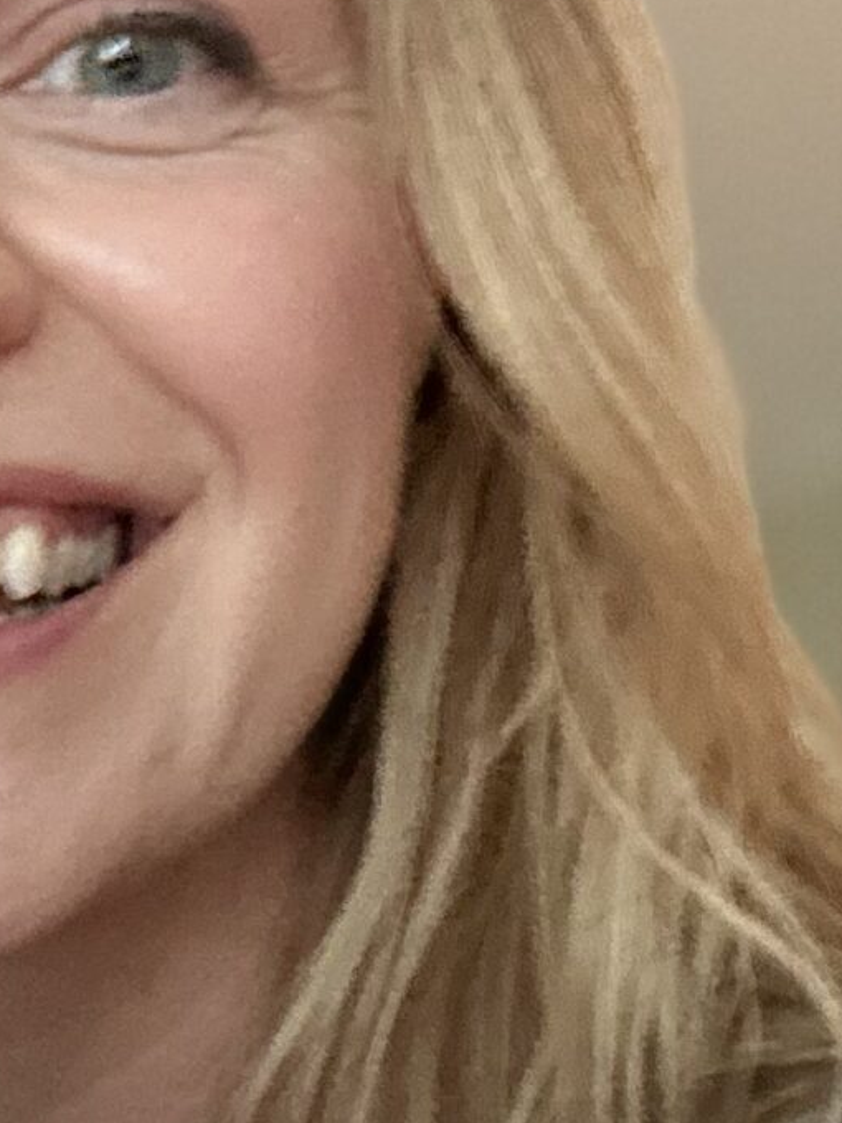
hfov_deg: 12.5
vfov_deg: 17.3
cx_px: -388
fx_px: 3665
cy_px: 794
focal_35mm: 113
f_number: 1.9
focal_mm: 2.69
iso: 400
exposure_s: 1/30
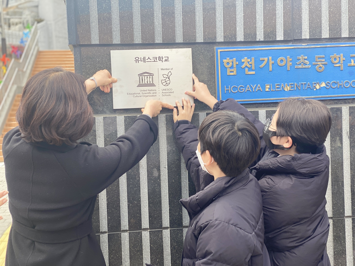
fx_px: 533
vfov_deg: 28.0
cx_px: 178
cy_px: 133
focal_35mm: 52
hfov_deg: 36.8
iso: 20
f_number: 2
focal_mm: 6
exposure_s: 1/124
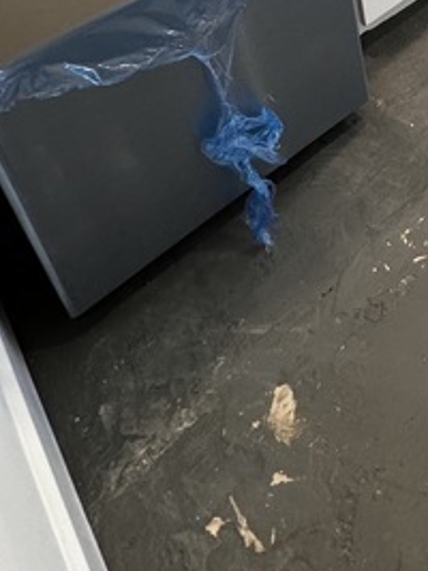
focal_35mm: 42
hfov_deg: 29.6
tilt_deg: -25.7
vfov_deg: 32.6
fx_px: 693
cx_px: 511
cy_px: -184
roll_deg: +1.3
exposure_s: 1/60
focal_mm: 2.22
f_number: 2.2
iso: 200
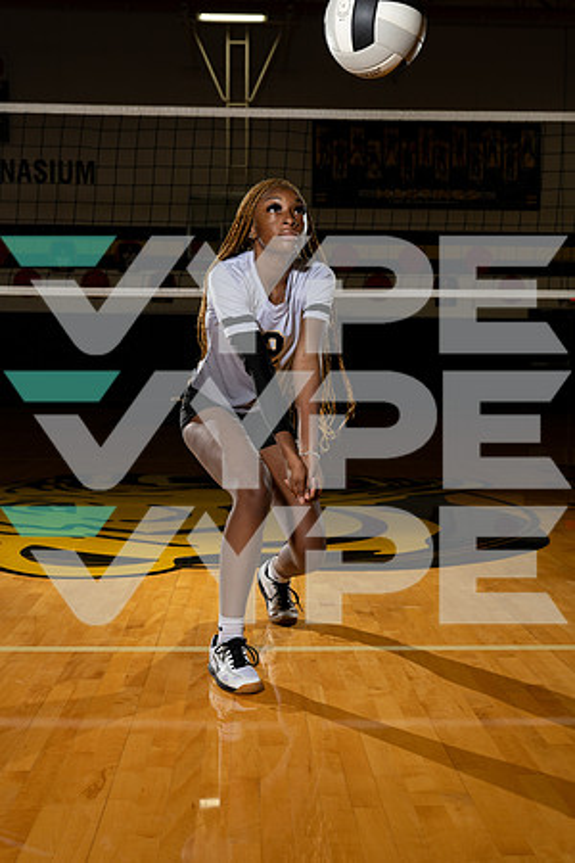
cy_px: 432
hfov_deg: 31.9
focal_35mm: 42
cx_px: 288
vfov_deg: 46.4
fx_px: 1006
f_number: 7.1
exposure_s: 1/250
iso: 250
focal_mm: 42
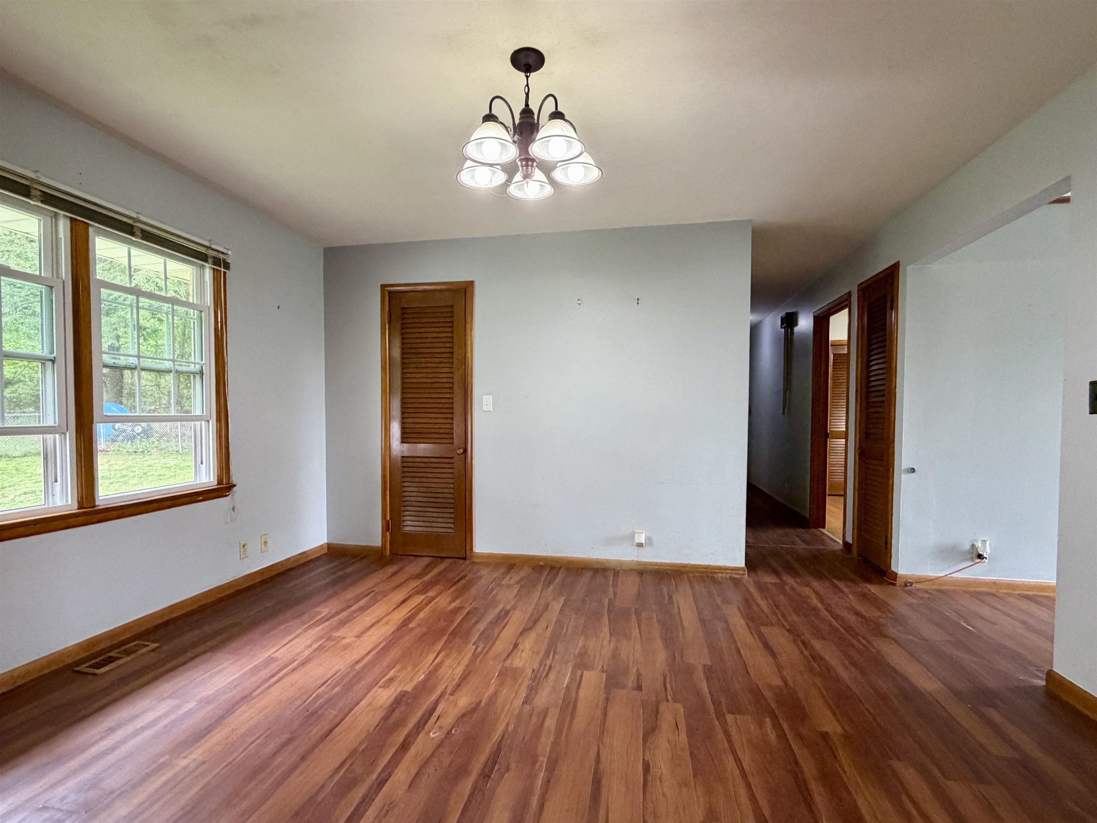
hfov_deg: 102.1
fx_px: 444
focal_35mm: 14
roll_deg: +2.5
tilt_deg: +0.4
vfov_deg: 85.7
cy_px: 412
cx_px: 548
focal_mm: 2.22
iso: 320
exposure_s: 1/115
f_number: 2.2
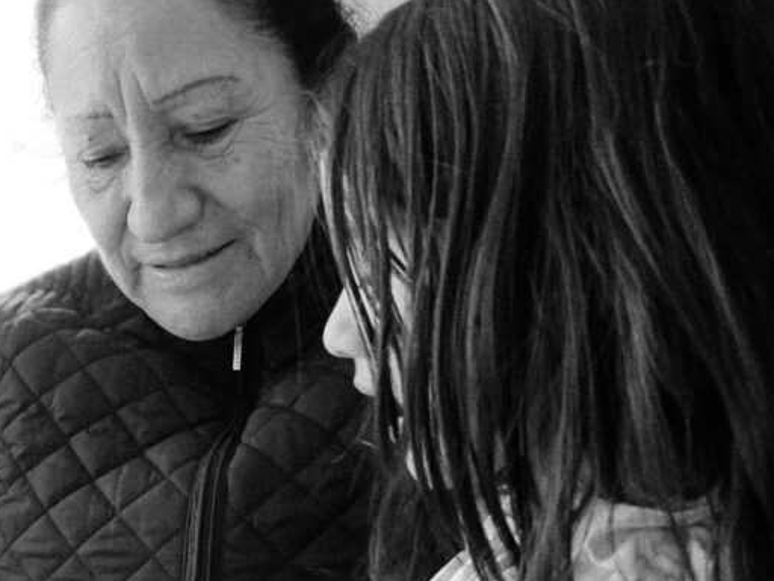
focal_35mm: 52
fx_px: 1163
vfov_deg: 27.0
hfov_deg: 35.2
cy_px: 528
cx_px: 113
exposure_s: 1/160
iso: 32
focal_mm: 4.2
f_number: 1.6
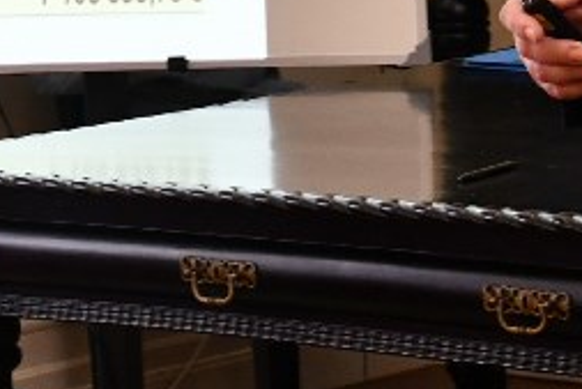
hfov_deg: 7.1
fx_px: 4707
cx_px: 124
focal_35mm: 291
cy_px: -281
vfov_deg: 4.7
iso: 1400
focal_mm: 48
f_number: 4.8
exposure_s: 1/125
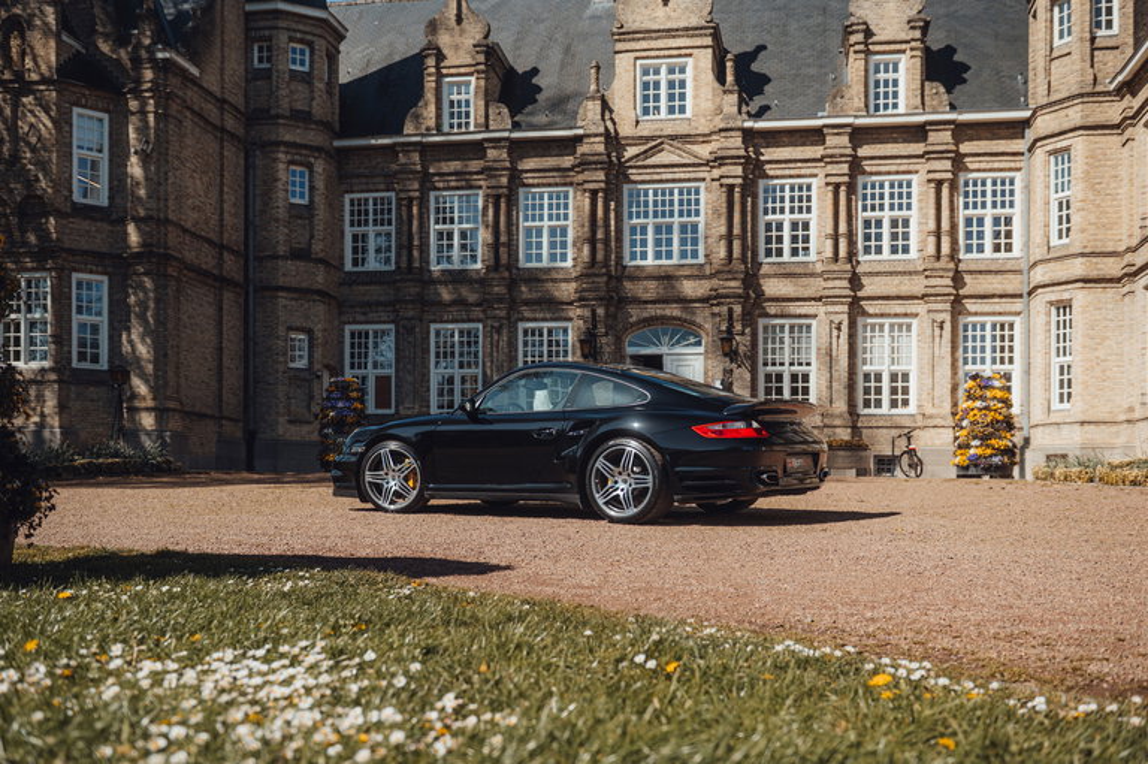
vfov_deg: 38.8
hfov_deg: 55.8
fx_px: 1083
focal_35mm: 34
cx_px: 574
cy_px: 382
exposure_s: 1/500
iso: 100
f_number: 3.5
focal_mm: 34
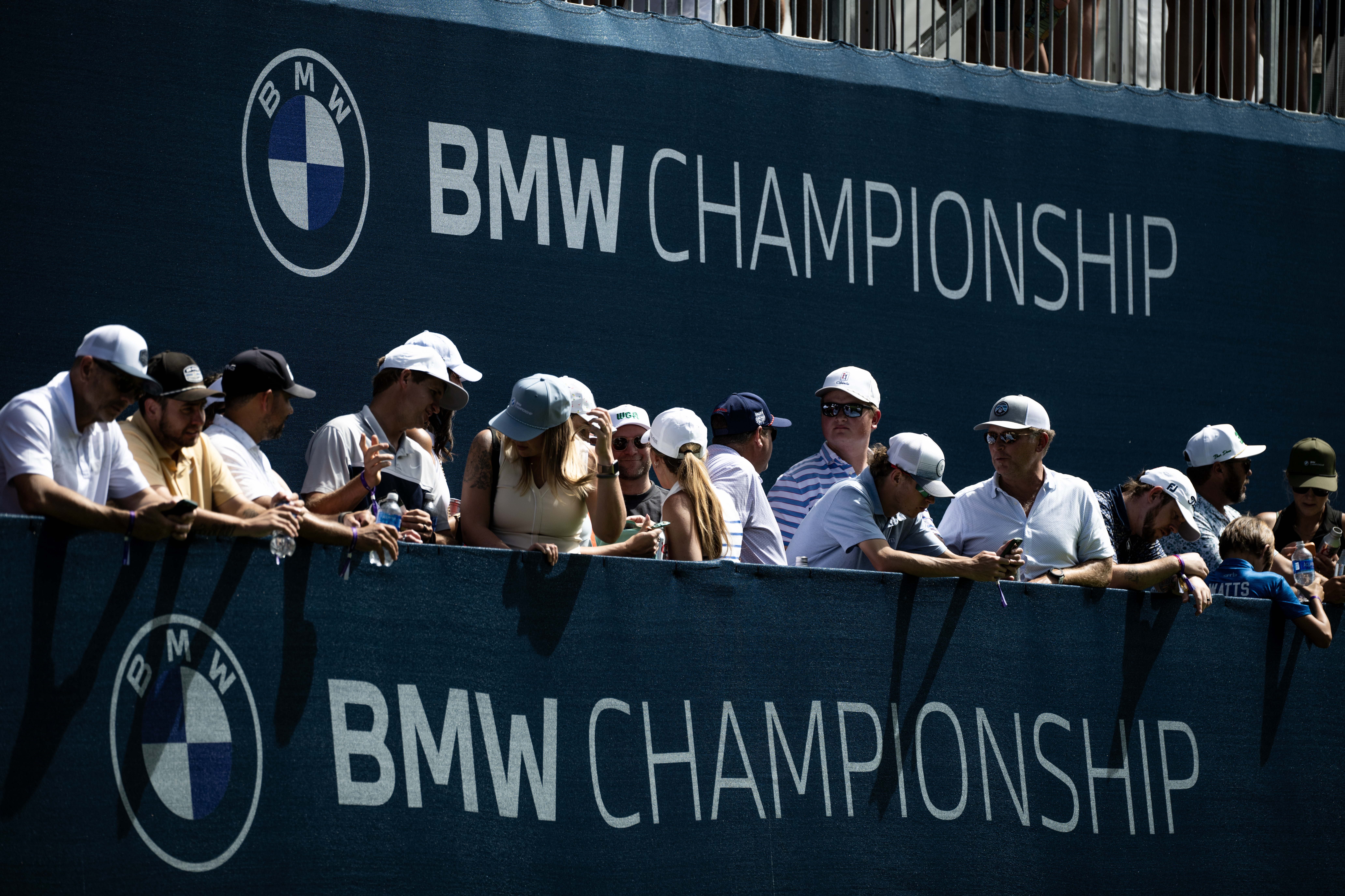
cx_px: 672
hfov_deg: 8.2
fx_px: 9340
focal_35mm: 250
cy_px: 448
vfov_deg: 5.5
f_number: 4
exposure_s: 1/1600
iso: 200
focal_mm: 250
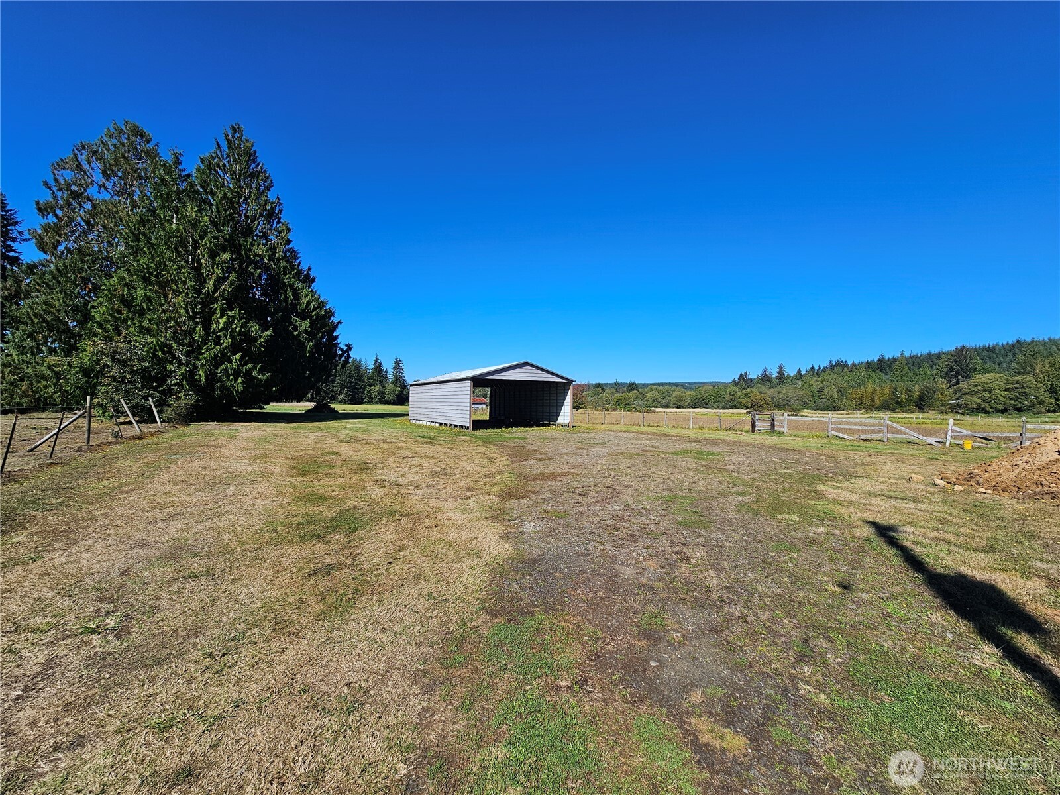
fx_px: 398
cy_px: 398
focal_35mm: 13
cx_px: 530
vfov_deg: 89.9
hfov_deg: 106.2
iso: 50
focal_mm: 2.2
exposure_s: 1/2607
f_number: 2.2
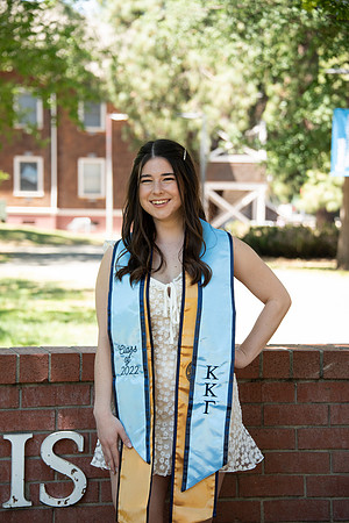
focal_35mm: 105
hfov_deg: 13.0
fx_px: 1527
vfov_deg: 19.5
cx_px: 174
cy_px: 262
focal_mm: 105
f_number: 5.6
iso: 640
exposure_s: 1/320
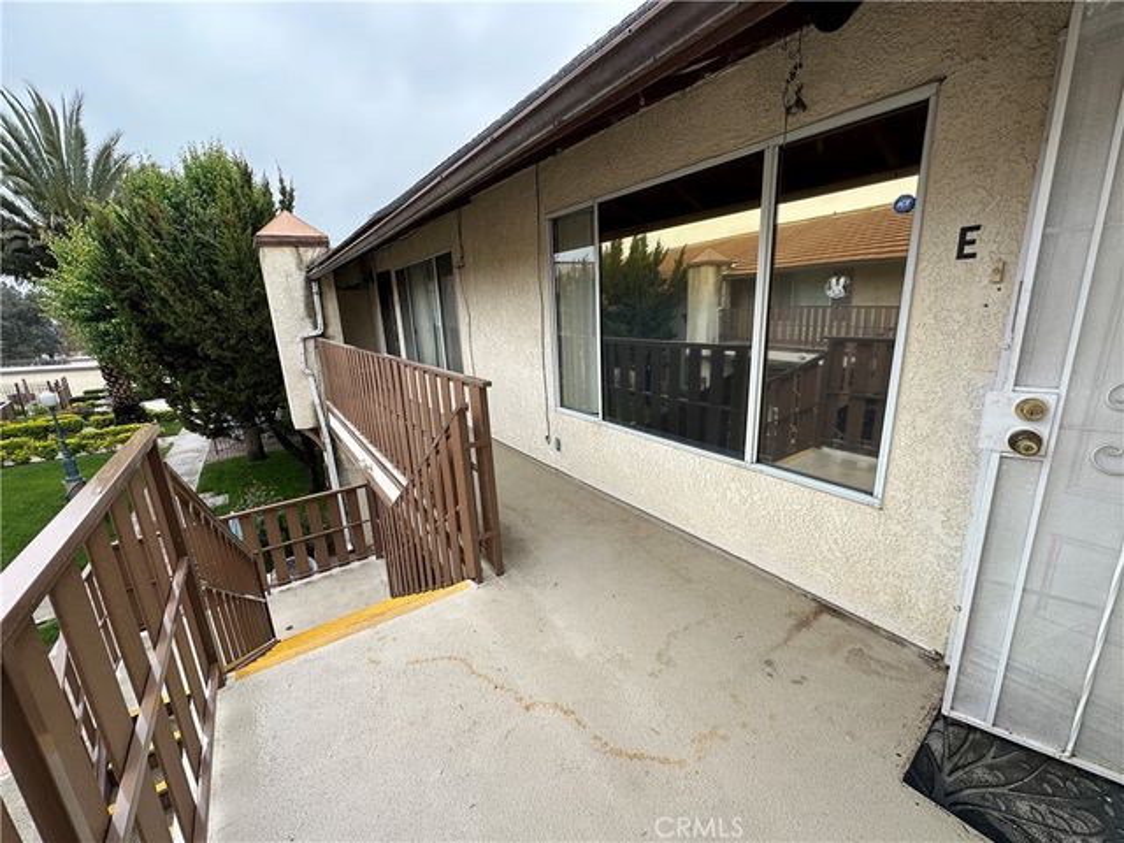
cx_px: 562
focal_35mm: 14
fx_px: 455
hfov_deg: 102.1
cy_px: 422
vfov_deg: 85.7
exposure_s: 1/654
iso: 40
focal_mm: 2.22
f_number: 2.2
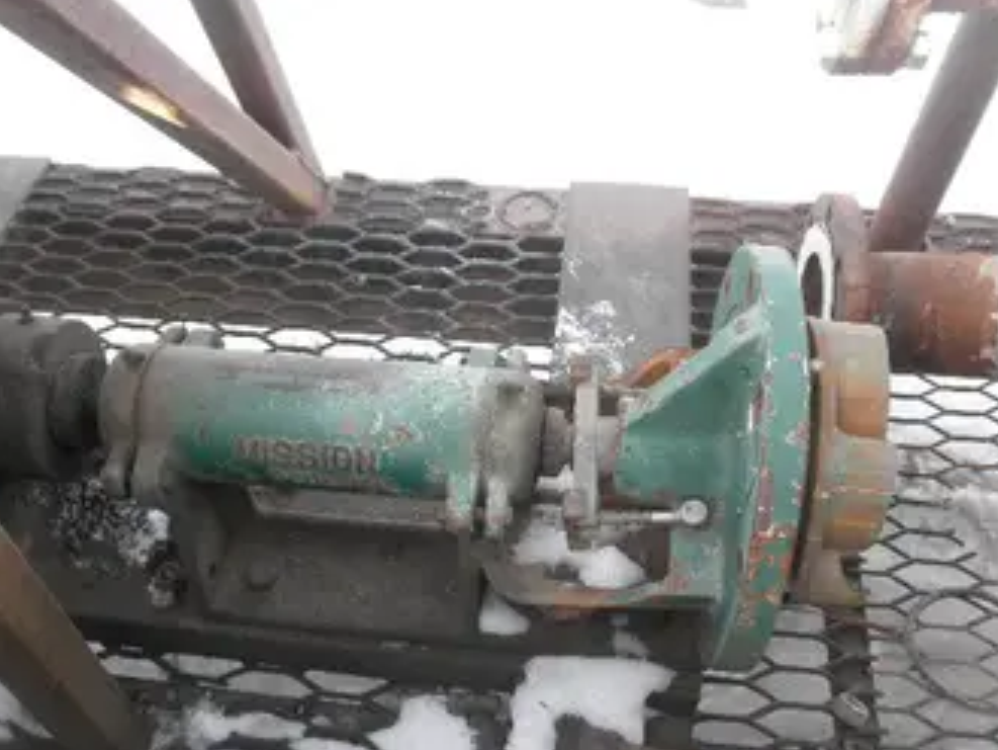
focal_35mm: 34
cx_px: 458
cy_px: 428
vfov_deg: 41.7
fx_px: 981
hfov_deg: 53.9
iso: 64
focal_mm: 5
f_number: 3
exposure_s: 1/80
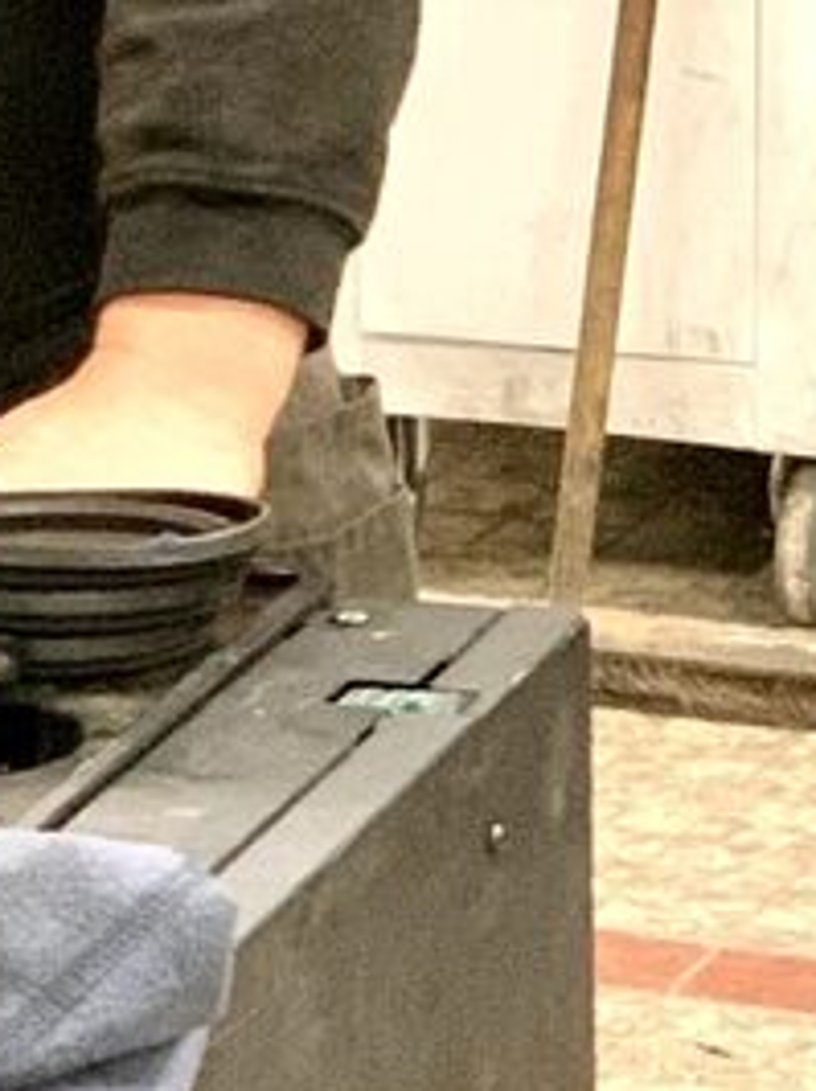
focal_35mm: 235
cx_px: -49
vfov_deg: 8.3
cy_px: -304
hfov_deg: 6.3
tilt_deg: -9.5
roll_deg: +1.0
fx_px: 7398
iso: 400
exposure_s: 1/50
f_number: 2.4
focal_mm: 6
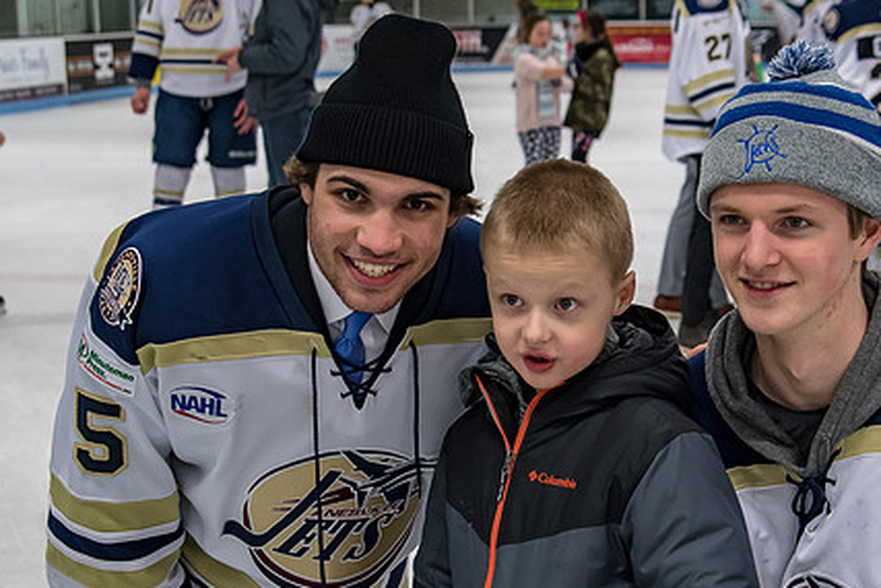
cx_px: 586
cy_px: 338
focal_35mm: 77
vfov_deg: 17.7
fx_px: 1885
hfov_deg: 26.2
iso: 800
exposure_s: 1/250
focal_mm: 35
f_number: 4
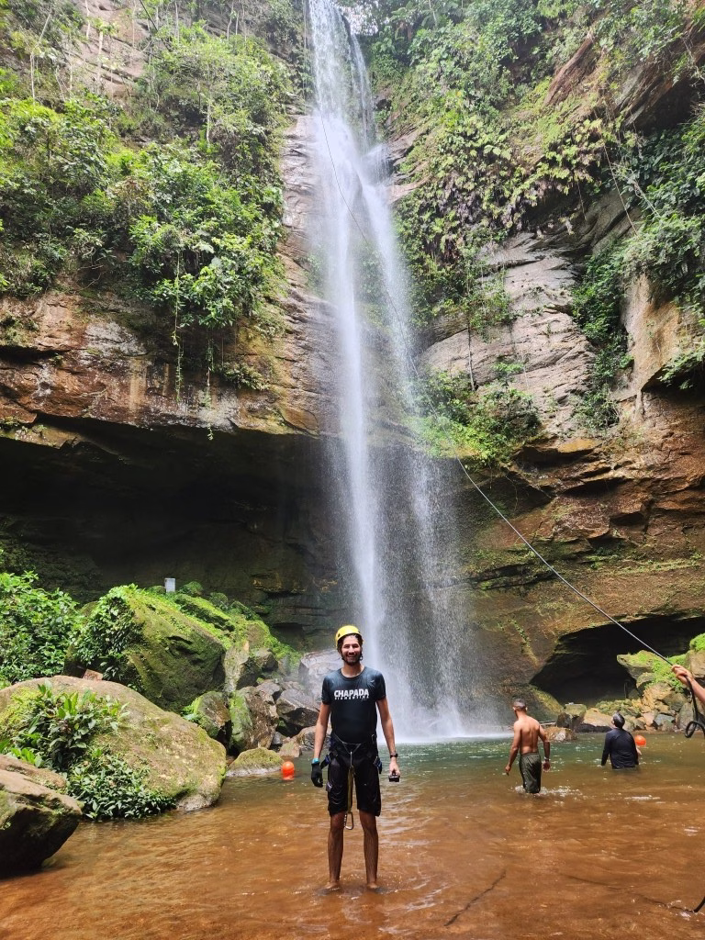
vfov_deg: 73.9
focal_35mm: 23
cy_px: 470
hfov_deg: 58.9
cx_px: 352
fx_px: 625
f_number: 1.8
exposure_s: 1/180
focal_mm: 5.4
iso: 64
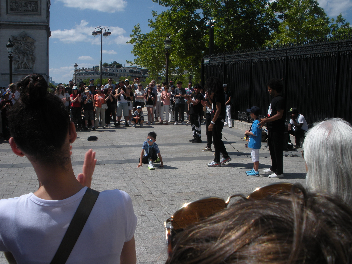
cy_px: 132
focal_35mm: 36
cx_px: 176
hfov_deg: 51.4
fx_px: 366
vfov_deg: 39.7
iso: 64
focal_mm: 6.3
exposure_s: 1/511
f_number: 5.6
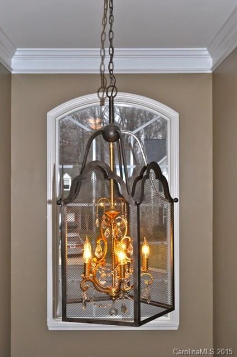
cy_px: 178
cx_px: 118
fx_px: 505
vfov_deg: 38.9
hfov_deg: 26.4
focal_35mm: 51
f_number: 7.1
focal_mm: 34
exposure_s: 1/200
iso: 200
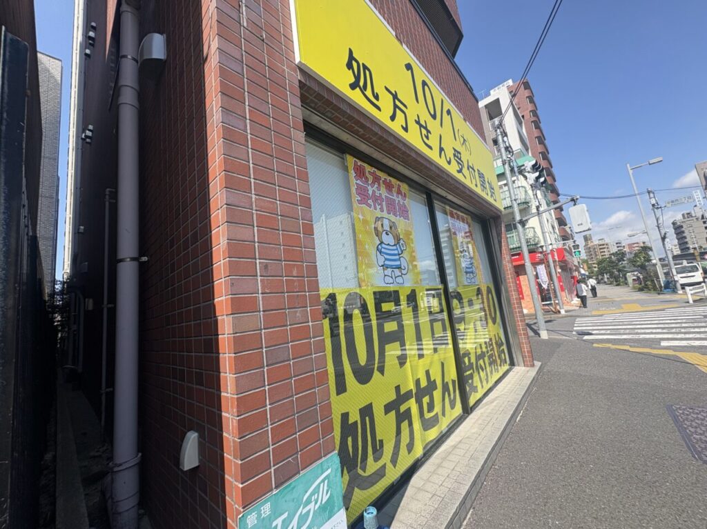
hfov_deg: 102.1
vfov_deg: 85.6
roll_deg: +8.2
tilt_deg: +10.5
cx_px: 354
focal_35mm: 14
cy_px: 264
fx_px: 286
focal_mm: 2.22
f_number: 2.2
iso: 40
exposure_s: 1/879
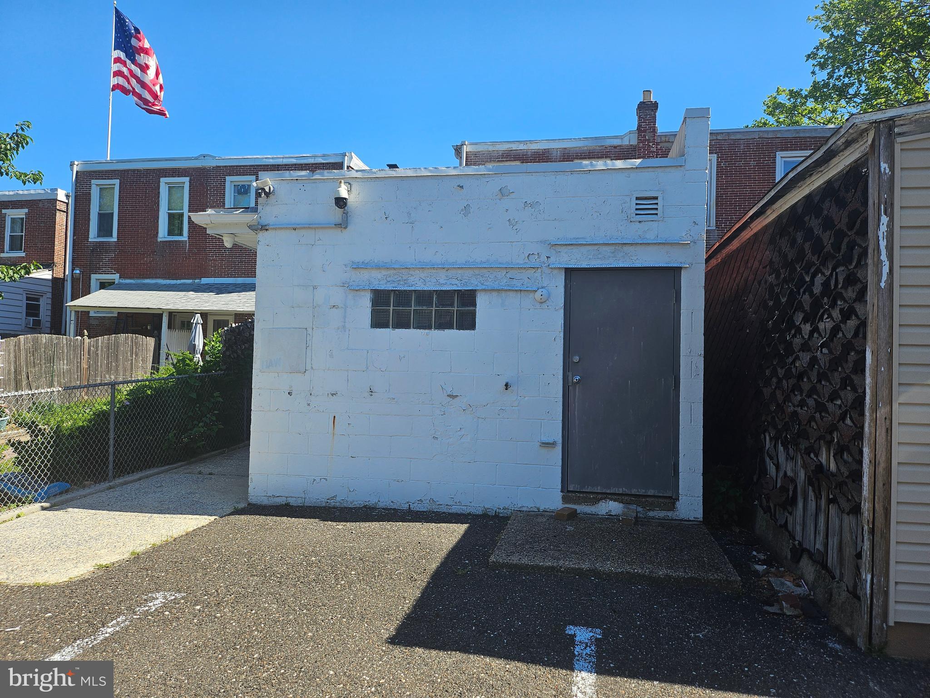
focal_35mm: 24
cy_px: 349
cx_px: 465
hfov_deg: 71.6
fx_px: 645
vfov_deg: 56.8
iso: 50
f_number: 1.8
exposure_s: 1/1824
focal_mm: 5
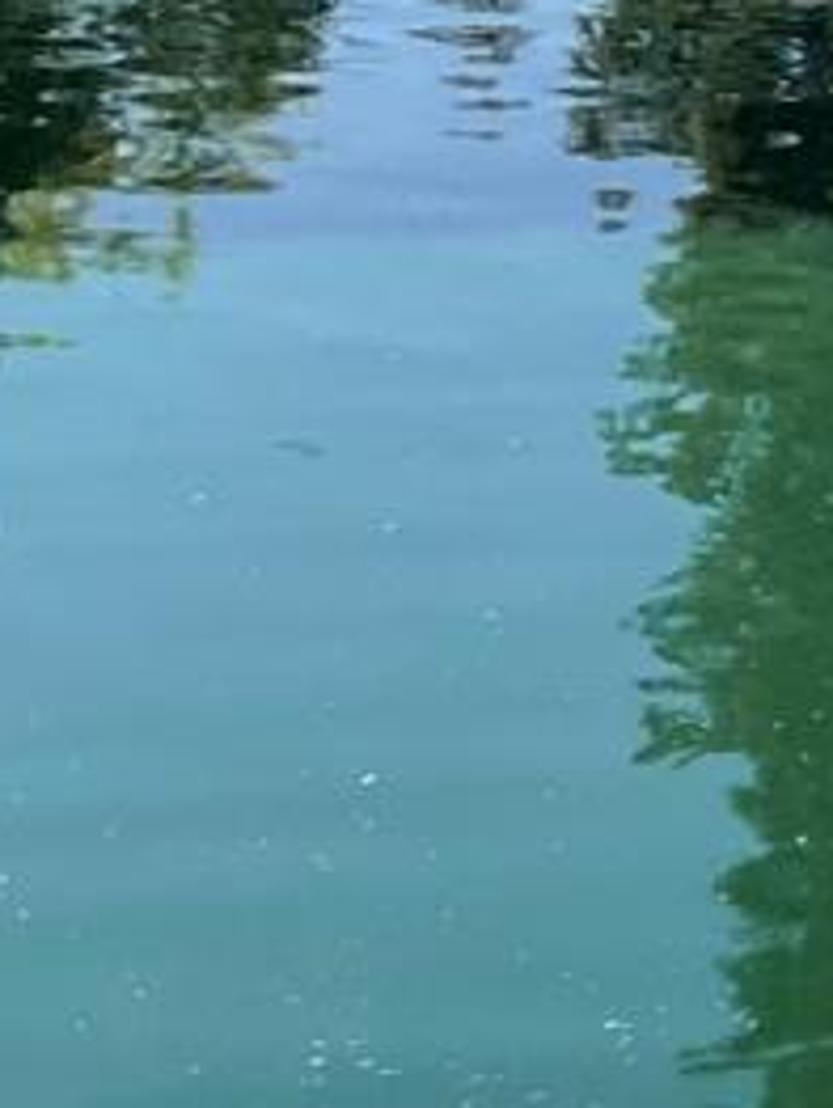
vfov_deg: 11.6
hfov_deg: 8.3
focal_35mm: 166
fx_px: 5318
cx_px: 1915
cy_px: -235
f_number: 1.8
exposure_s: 1/1098
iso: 16
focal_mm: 3
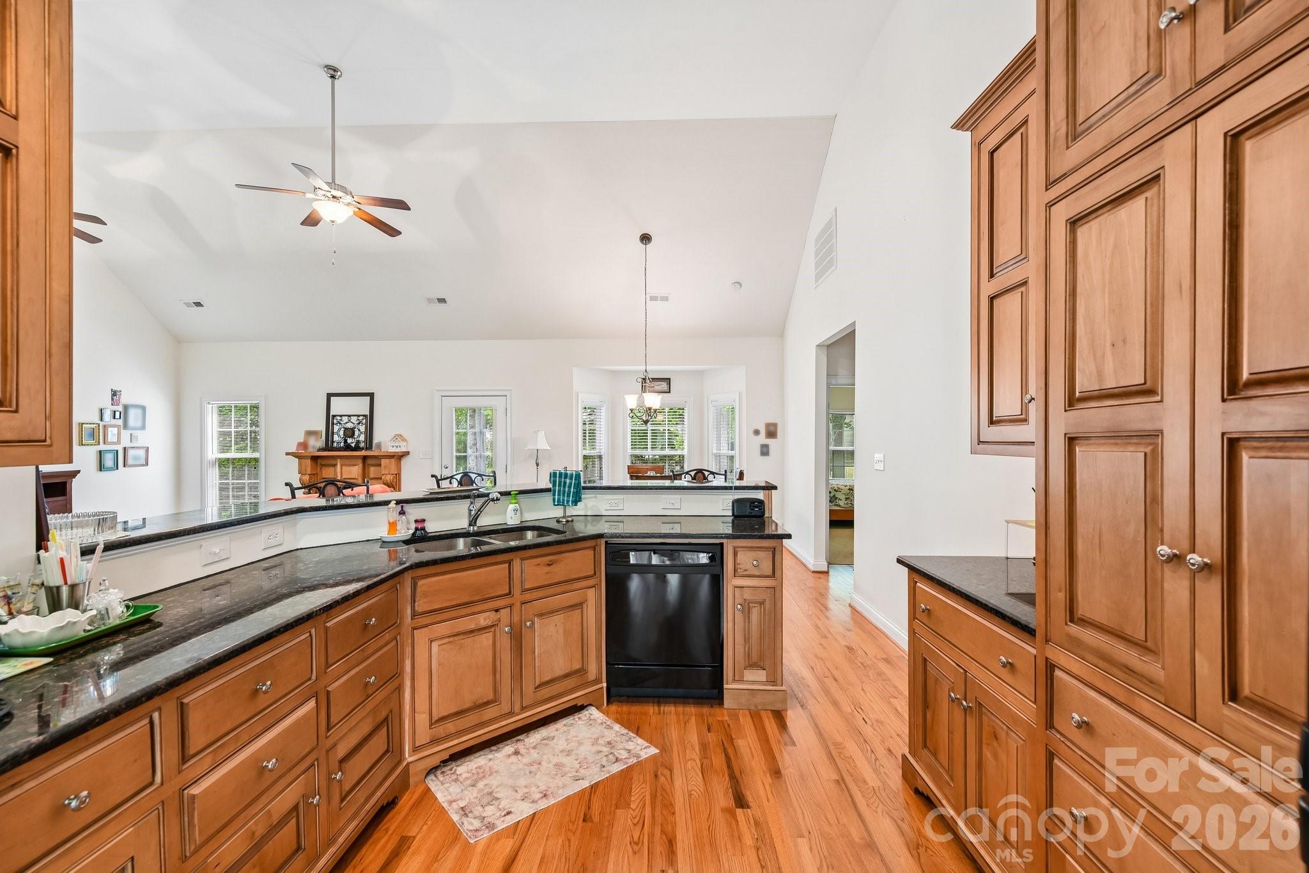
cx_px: 654
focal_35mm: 14
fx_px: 509
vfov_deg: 81.2
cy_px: 436
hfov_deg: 104.3
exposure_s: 1/4
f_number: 8
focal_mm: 14
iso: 200
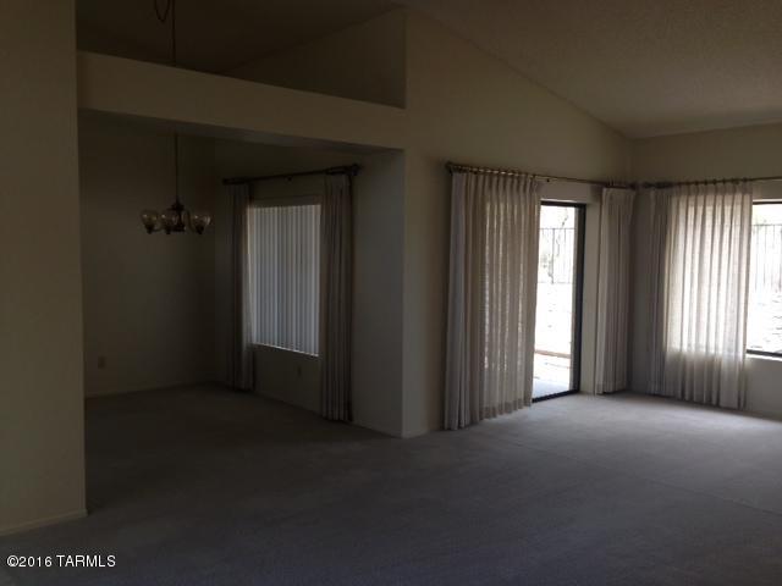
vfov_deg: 42.9
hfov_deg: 55.4
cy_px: 293
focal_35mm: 33
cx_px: 391
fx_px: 745
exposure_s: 1/44
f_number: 2.4
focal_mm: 4.12
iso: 50
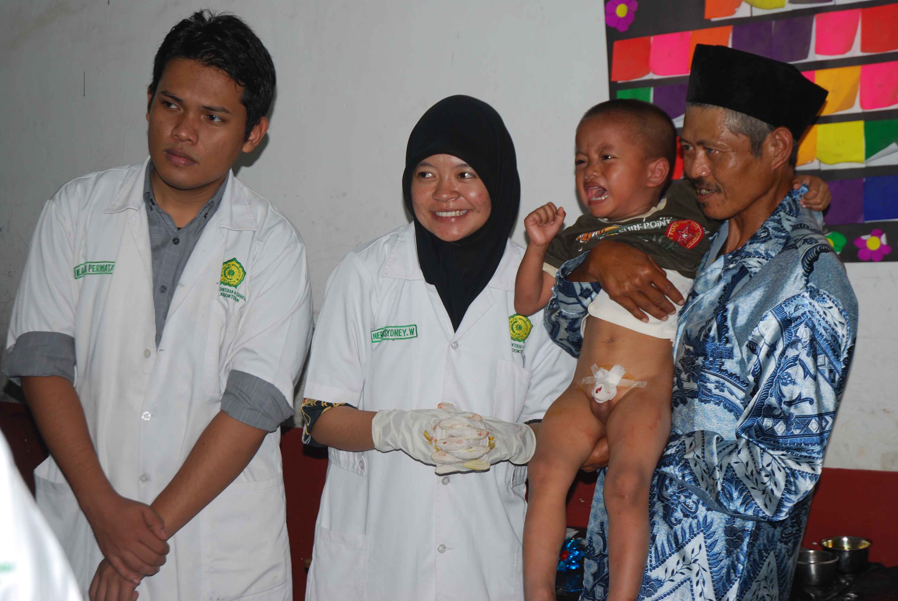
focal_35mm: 66
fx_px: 1648
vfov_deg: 20.7
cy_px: 300
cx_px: 449
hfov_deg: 30.5
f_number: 4.5
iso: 200
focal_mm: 44
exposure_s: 1/60
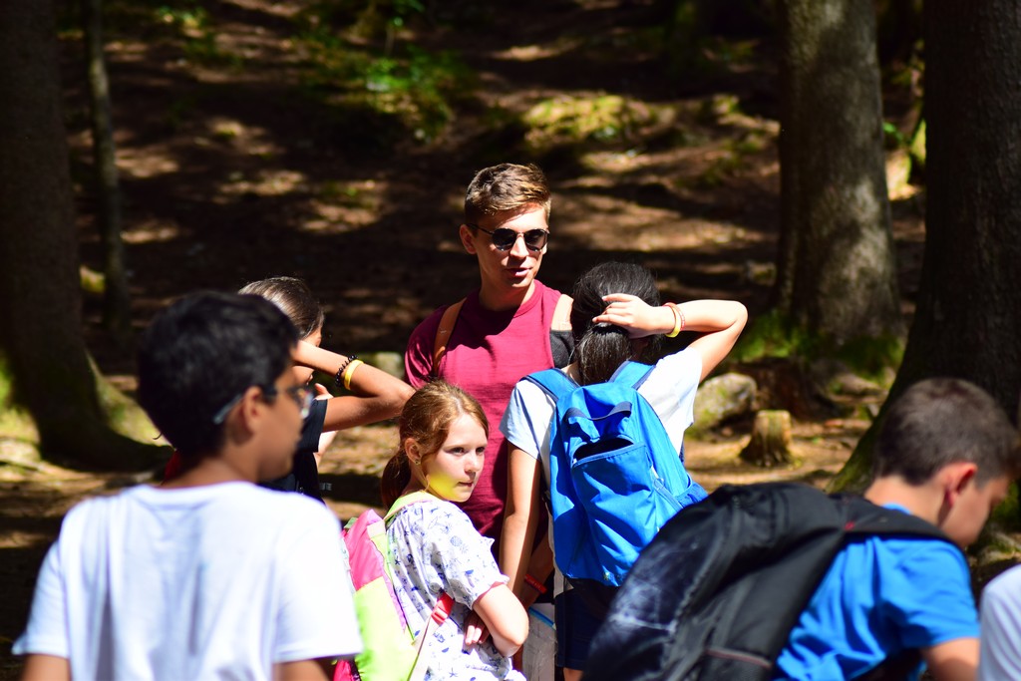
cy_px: 340
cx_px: 510
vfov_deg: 7.6
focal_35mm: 180
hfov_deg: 11.4
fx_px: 5105
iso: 100
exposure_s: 1/250
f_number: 5.6
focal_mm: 120
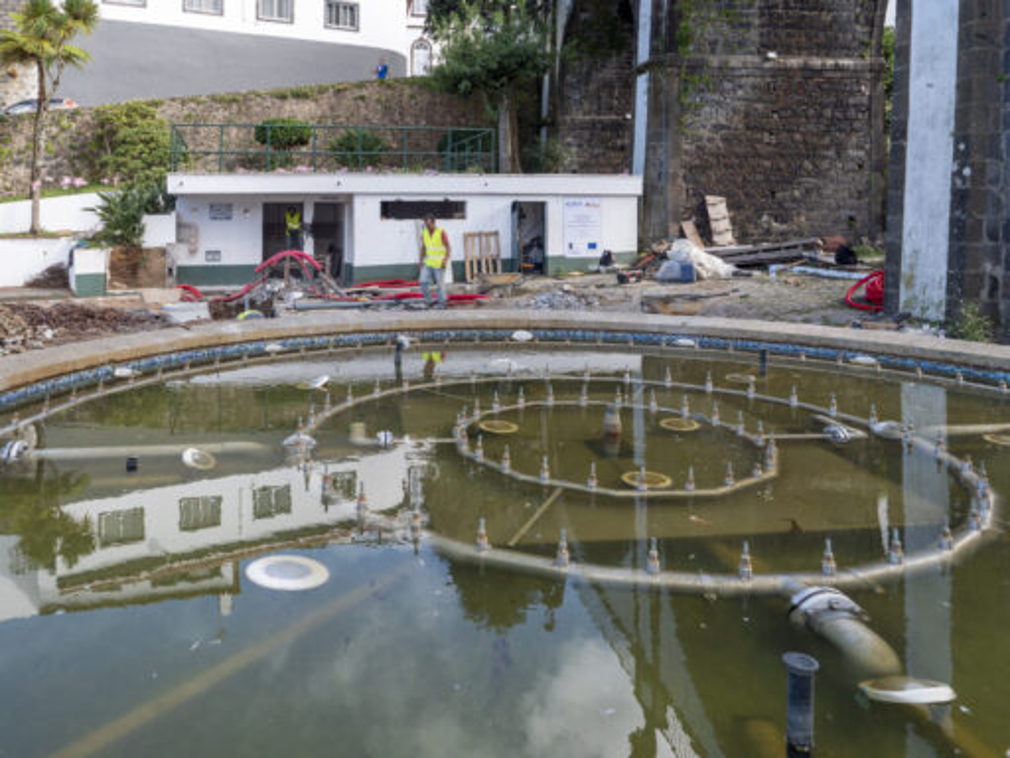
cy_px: 379
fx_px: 700
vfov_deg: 56.8
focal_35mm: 24
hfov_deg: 71.6
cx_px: 505
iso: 200
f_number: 5
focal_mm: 12
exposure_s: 1/320
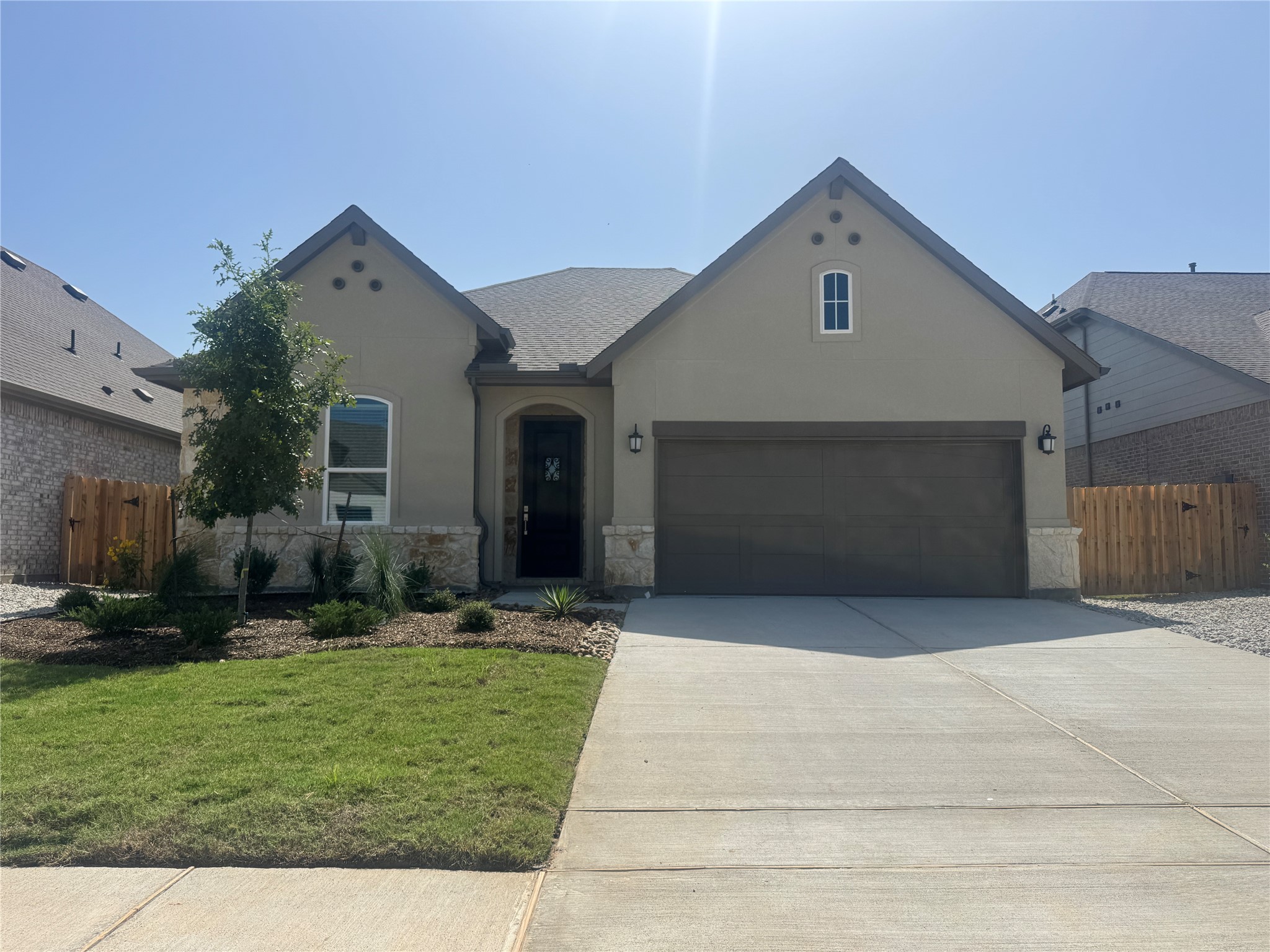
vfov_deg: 56.8
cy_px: 476
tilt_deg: +3.6
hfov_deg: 71.6
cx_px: 635
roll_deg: -0.8
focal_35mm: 24
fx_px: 881
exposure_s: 1/7092
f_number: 1.78
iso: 80
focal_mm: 6.76
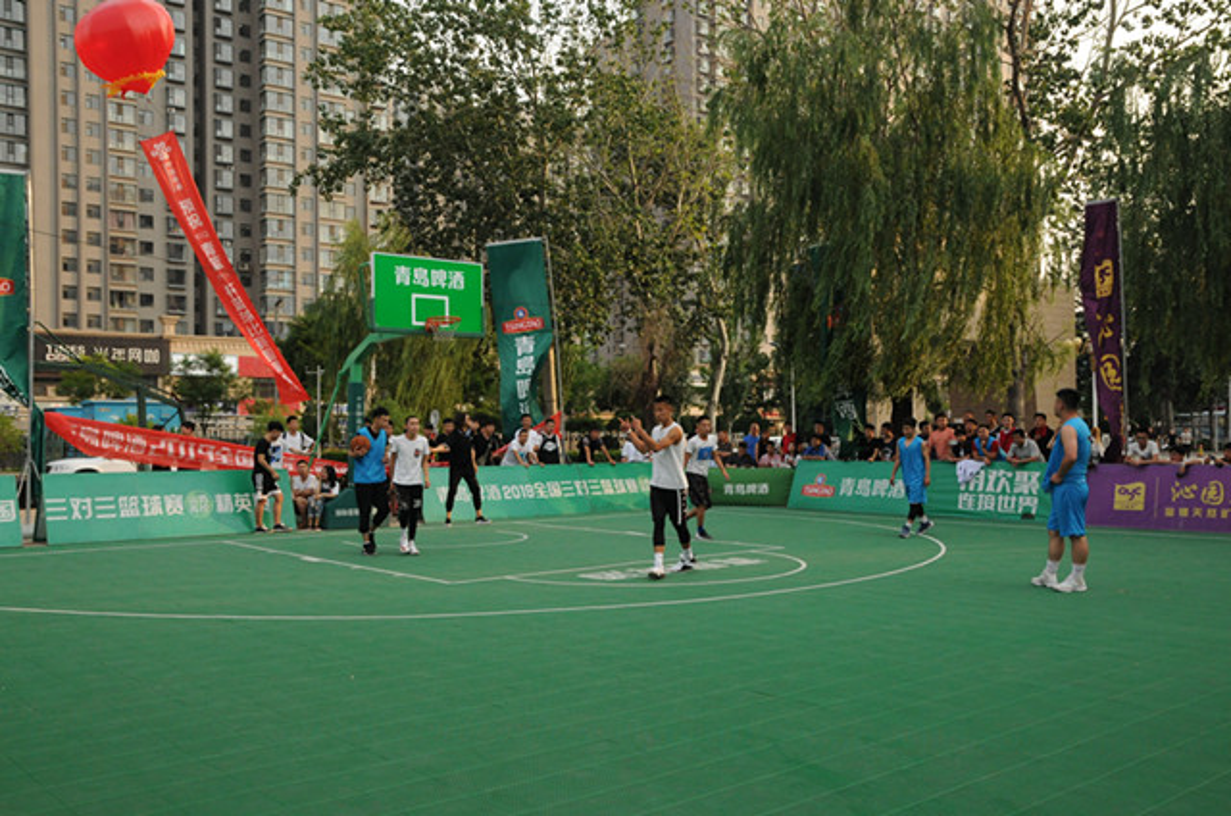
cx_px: 616
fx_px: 1126
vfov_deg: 39.8
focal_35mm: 33
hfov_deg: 57.3
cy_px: 408
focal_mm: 22
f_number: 9
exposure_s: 1/320
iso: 800
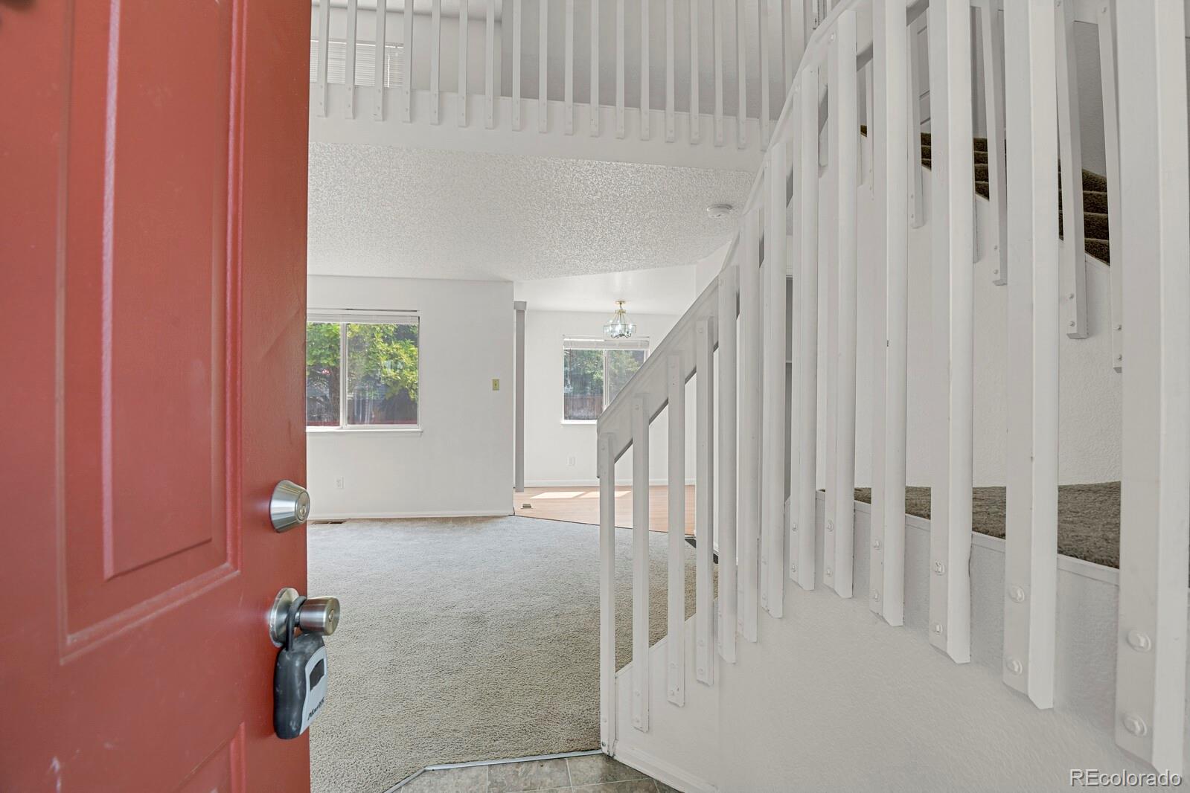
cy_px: 396
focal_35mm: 17
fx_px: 562
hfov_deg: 93.3
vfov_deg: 70.4
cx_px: 595
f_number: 8
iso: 250
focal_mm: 17
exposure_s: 1/2
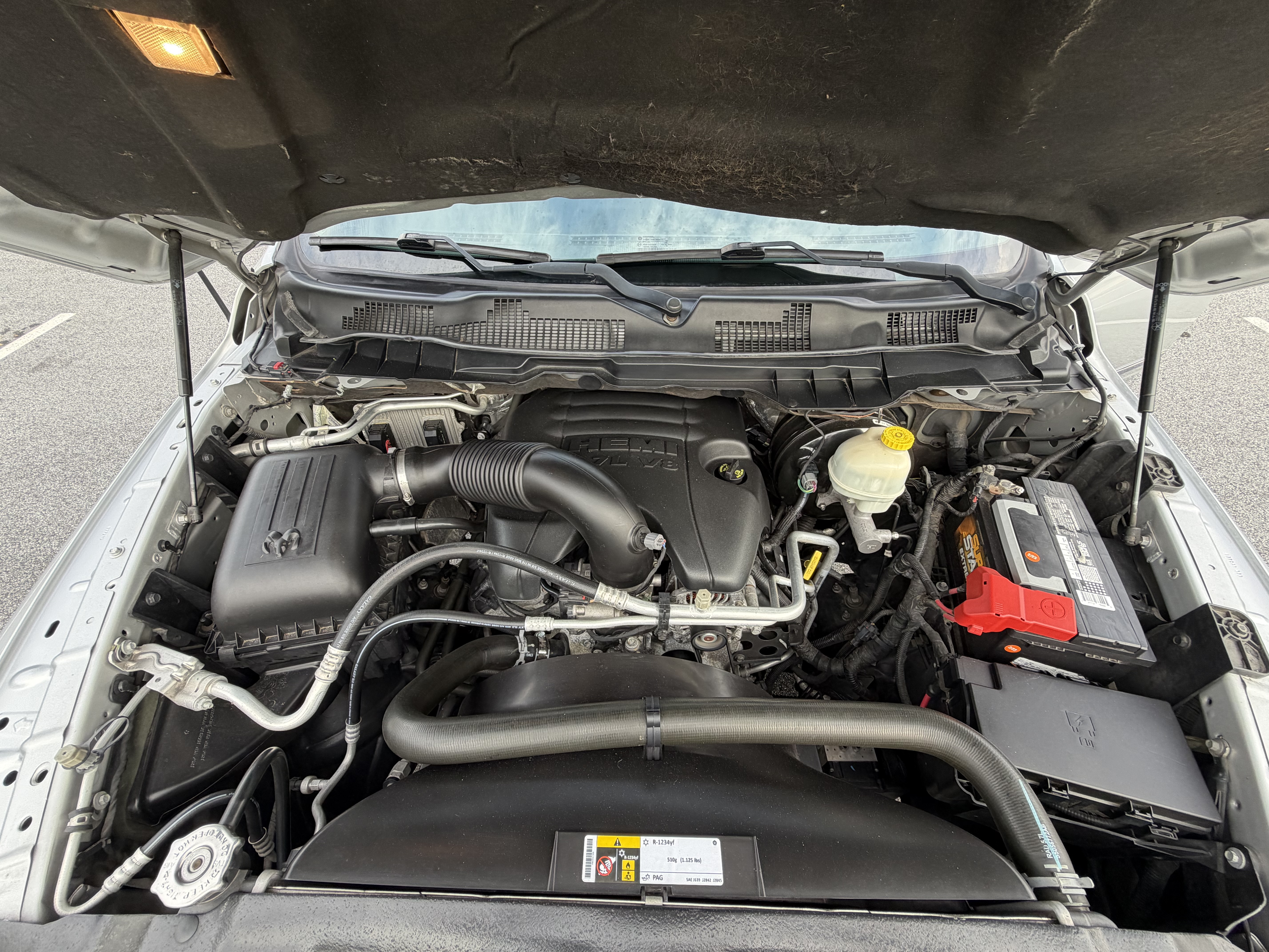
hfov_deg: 102.1
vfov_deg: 85.7
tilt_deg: -46.6
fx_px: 513
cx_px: 634
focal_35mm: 14
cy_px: 476
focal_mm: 2.22
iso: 80
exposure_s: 1/121
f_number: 2.2
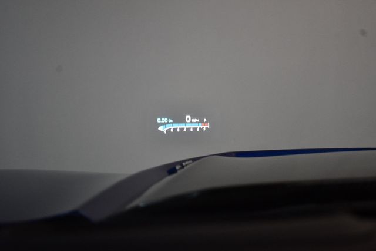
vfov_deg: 20.3
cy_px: 126
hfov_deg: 30.1
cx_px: 188
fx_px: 699
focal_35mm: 67
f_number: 5.3
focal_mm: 45
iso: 1250
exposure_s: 1/125
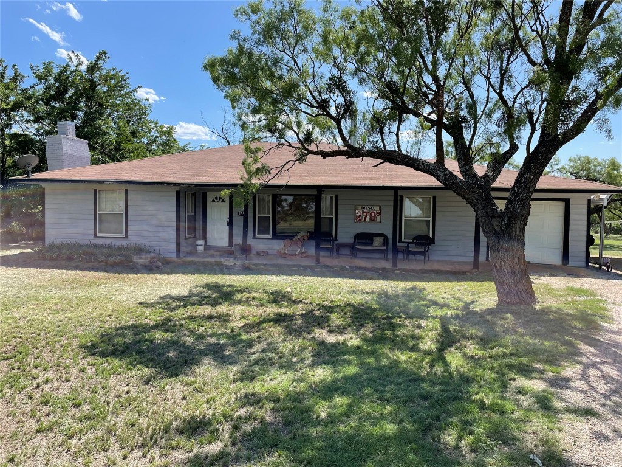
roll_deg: -1.1
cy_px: 234
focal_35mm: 26
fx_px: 467
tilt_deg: -2.8
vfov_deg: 53.1
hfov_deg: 67.3
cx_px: 311
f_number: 1.6
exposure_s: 1/2882
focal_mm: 4.2
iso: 50
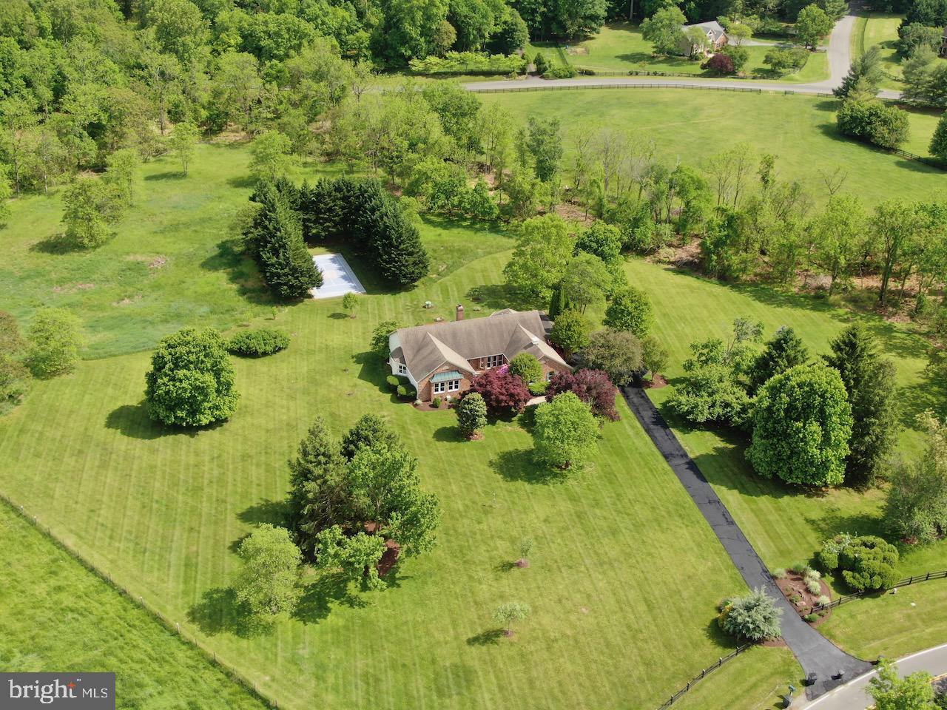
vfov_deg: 36.8
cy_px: 355
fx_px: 1067
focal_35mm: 39
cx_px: 474
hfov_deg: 47.9
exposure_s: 1/160
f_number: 3.4
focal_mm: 6.77
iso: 100
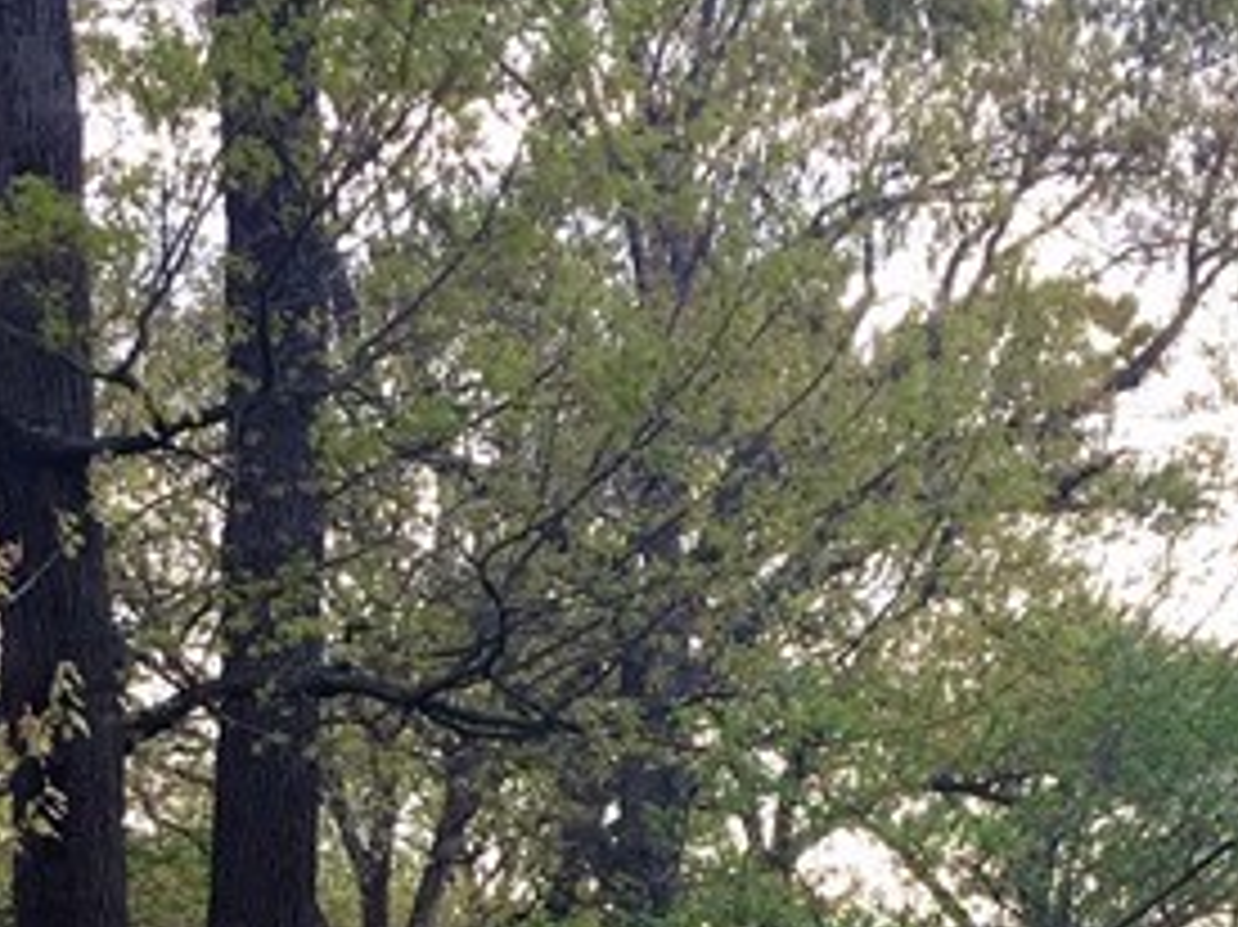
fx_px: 3861
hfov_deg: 18.2
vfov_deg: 13.1
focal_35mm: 108
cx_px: 486
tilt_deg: -0.6
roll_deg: -1.1
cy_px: 1314
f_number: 2.2
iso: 32
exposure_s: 1/120
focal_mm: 4.15
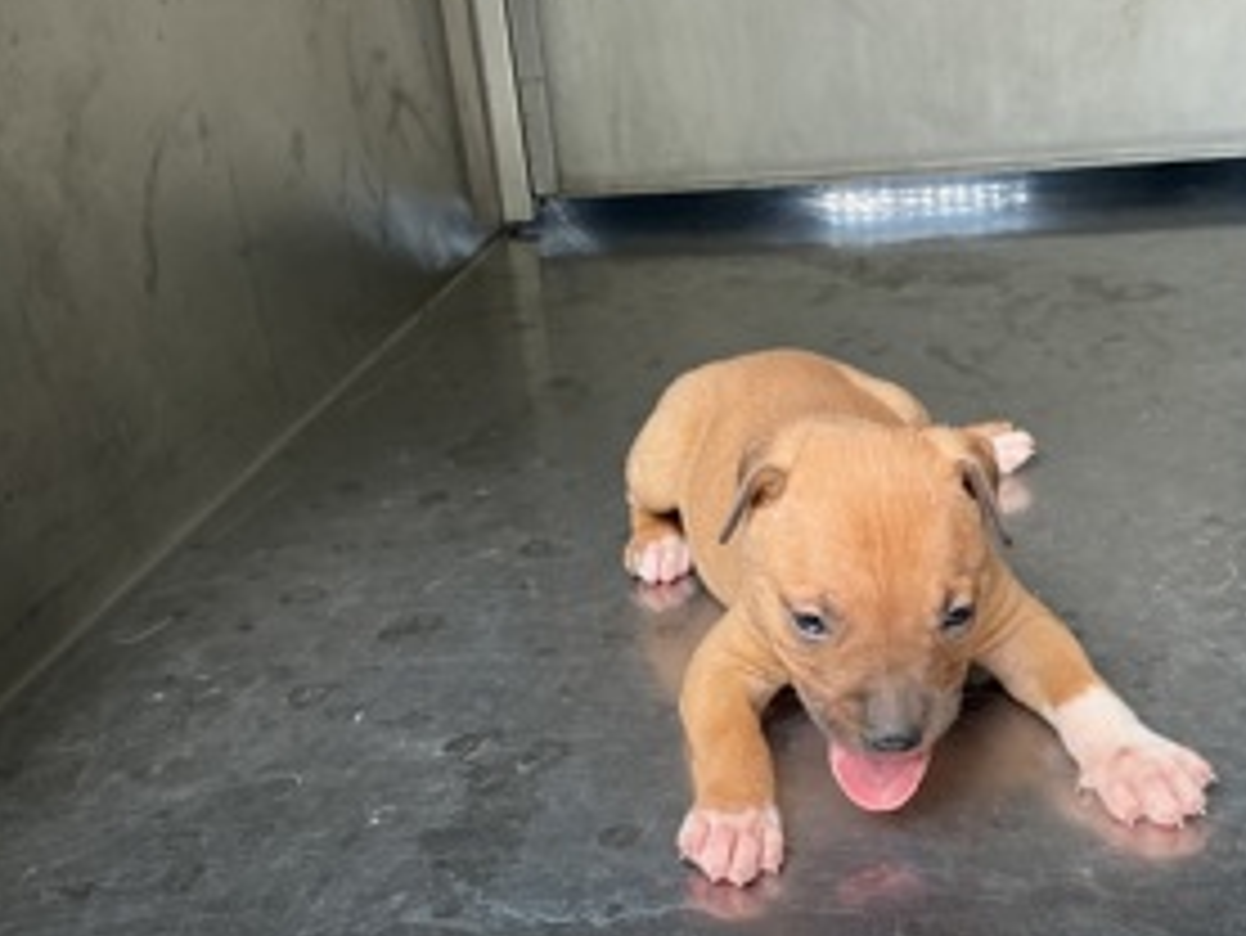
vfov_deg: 32.4
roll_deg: +3.1
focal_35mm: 44
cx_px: 715
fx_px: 1584
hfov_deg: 42.8
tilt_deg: -29.9
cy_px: 677
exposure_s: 1/120
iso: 40
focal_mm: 3
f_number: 1.8
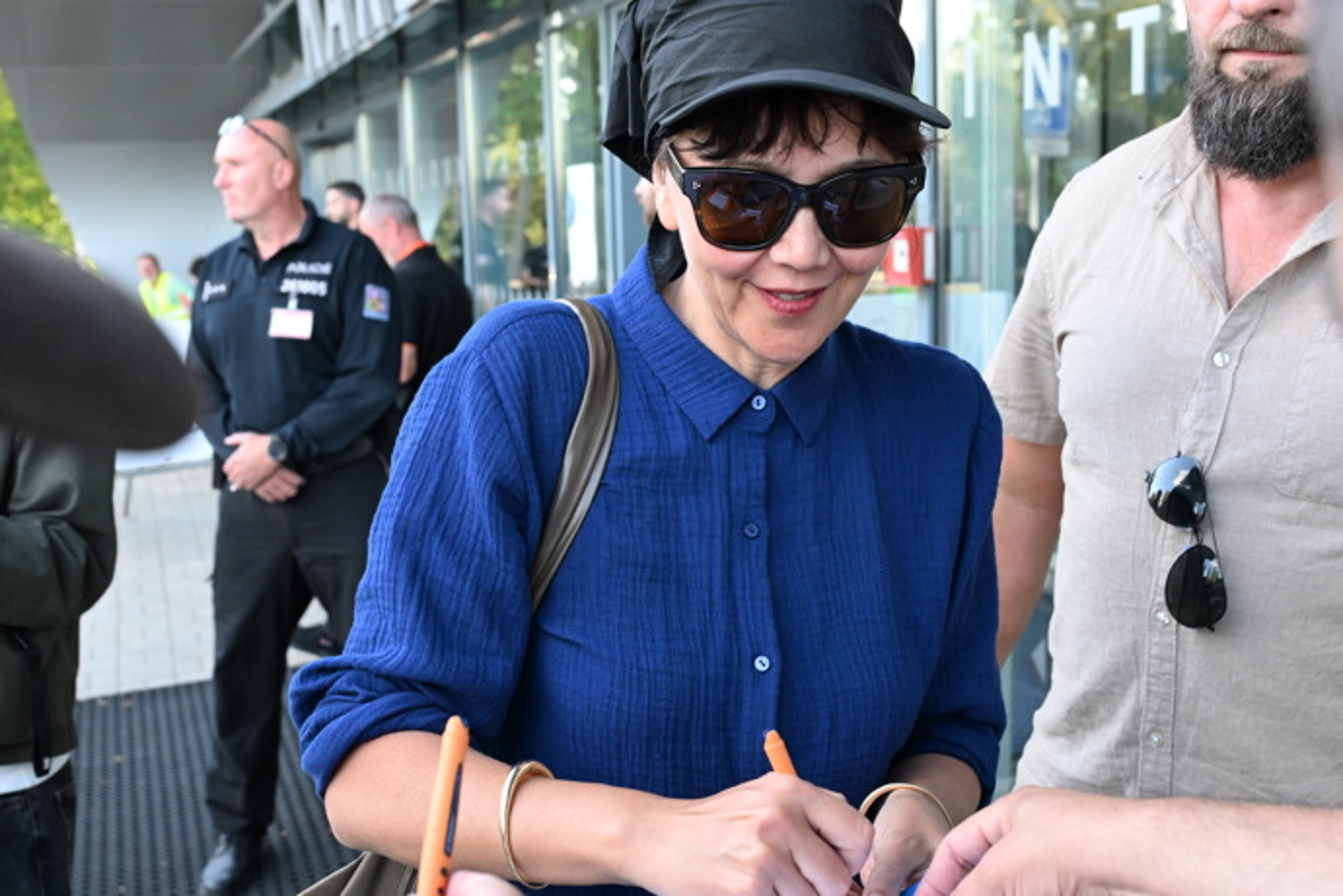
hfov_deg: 46.4
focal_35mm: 42
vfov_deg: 31.9
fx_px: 1567
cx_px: 672
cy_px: 448
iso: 2500
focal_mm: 28
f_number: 5
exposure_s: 1/500
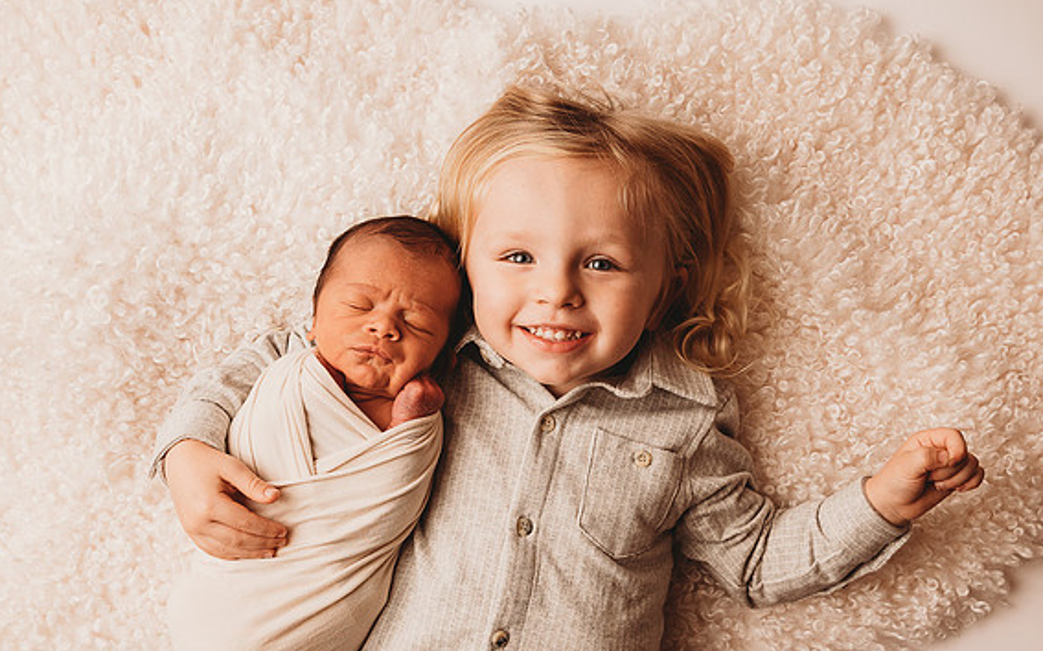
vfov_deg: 29.8
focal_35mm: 43
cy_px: 375
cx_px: 522
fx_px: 1222
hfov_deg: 46.2
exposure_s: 1/160
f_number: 4
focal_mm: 24
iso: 100
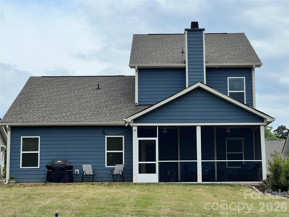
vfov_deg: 19.1
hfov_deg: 25.3
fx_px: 643
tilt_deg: +6.2
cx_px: 144
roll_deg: +1.2
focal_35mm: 77
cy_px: 108
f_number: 2.8
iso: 32
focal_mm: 9
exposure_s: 1/986
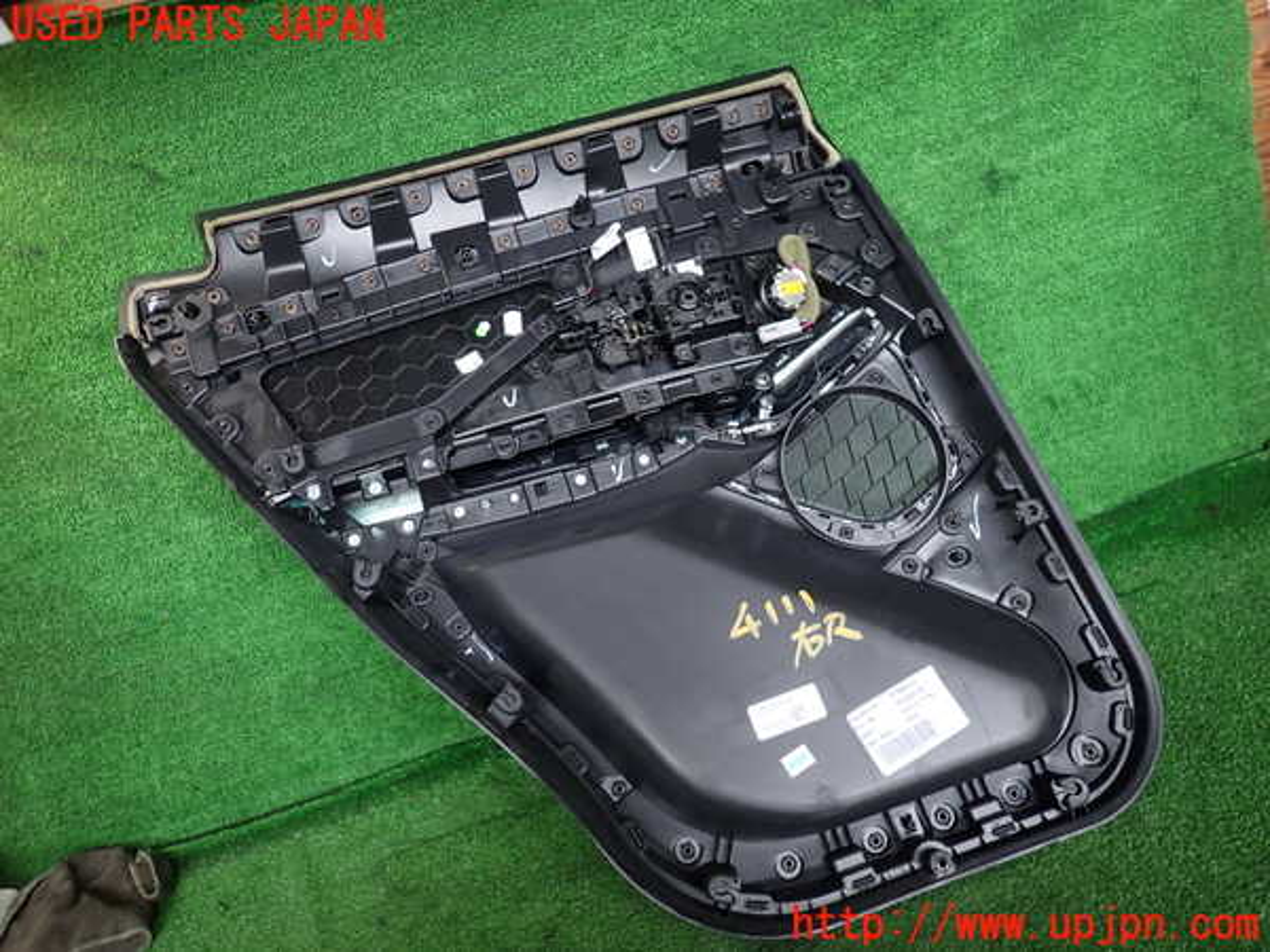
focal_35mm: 25
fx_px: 917
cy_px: 476
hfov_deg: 69.4
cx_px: 635
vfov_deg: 54.9
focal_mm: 4.5
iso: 125
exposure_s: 1/60
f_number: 2
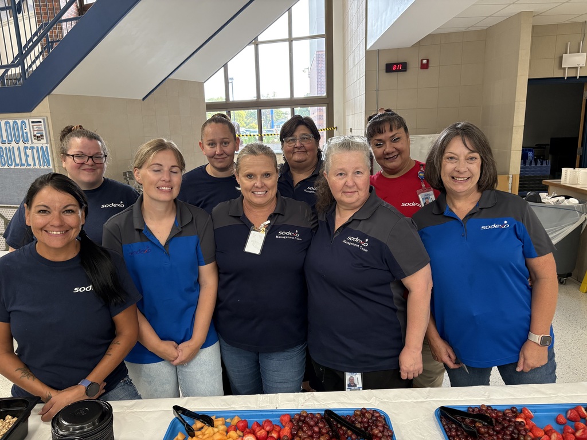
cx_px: 294
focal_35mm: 26
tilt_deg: -14.3
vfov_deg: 53.1
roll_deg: +1.3
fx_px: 441
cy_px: 220
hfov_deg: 67.3
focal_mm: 5.96
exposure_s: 1/120
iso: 250
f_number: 1.6
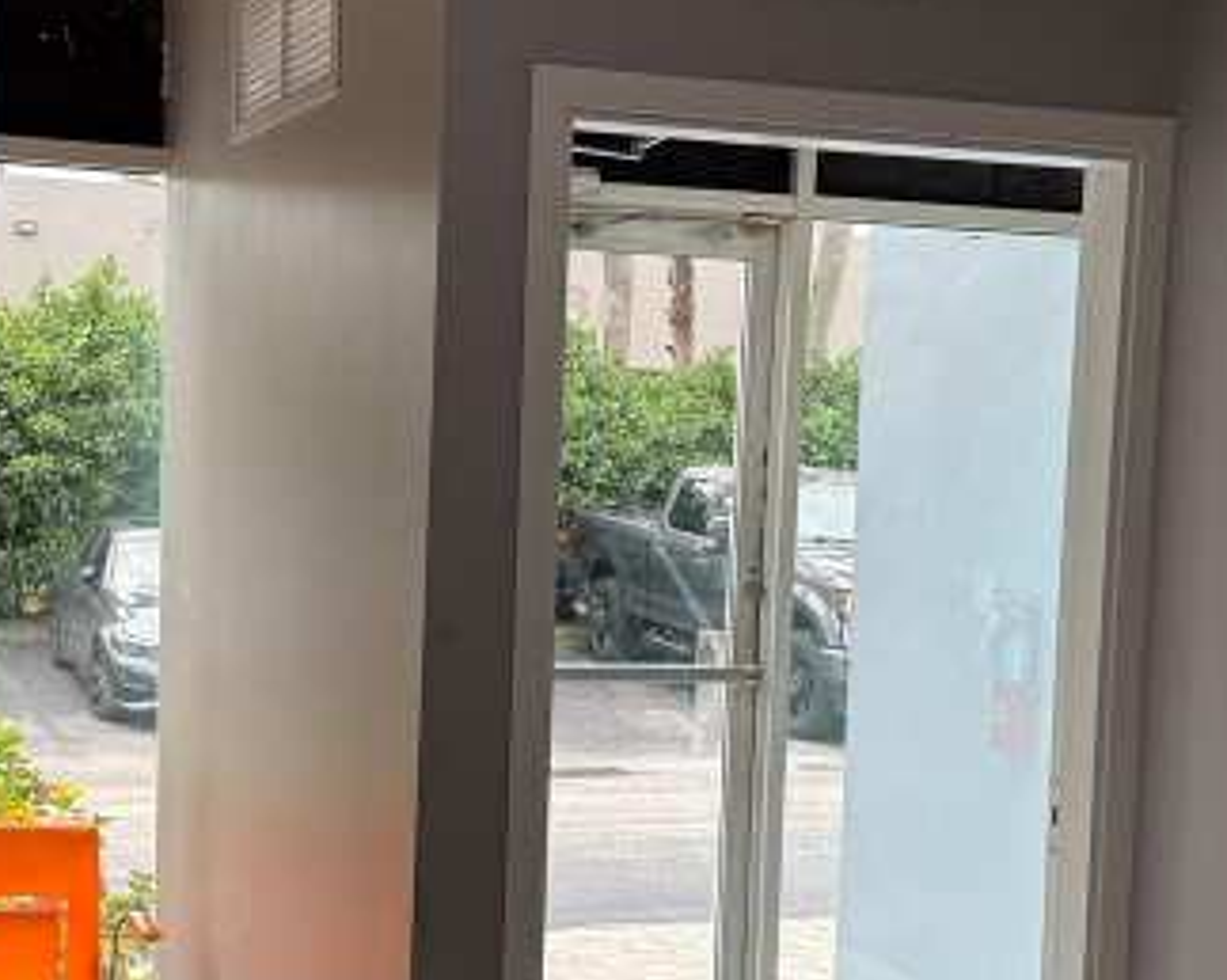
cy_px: 574
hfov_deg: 32.3
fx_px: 2105
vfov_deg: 26.2
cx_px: 433
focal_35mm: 58
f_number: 1.78
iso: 80
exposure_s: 1/387
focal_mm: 6.76
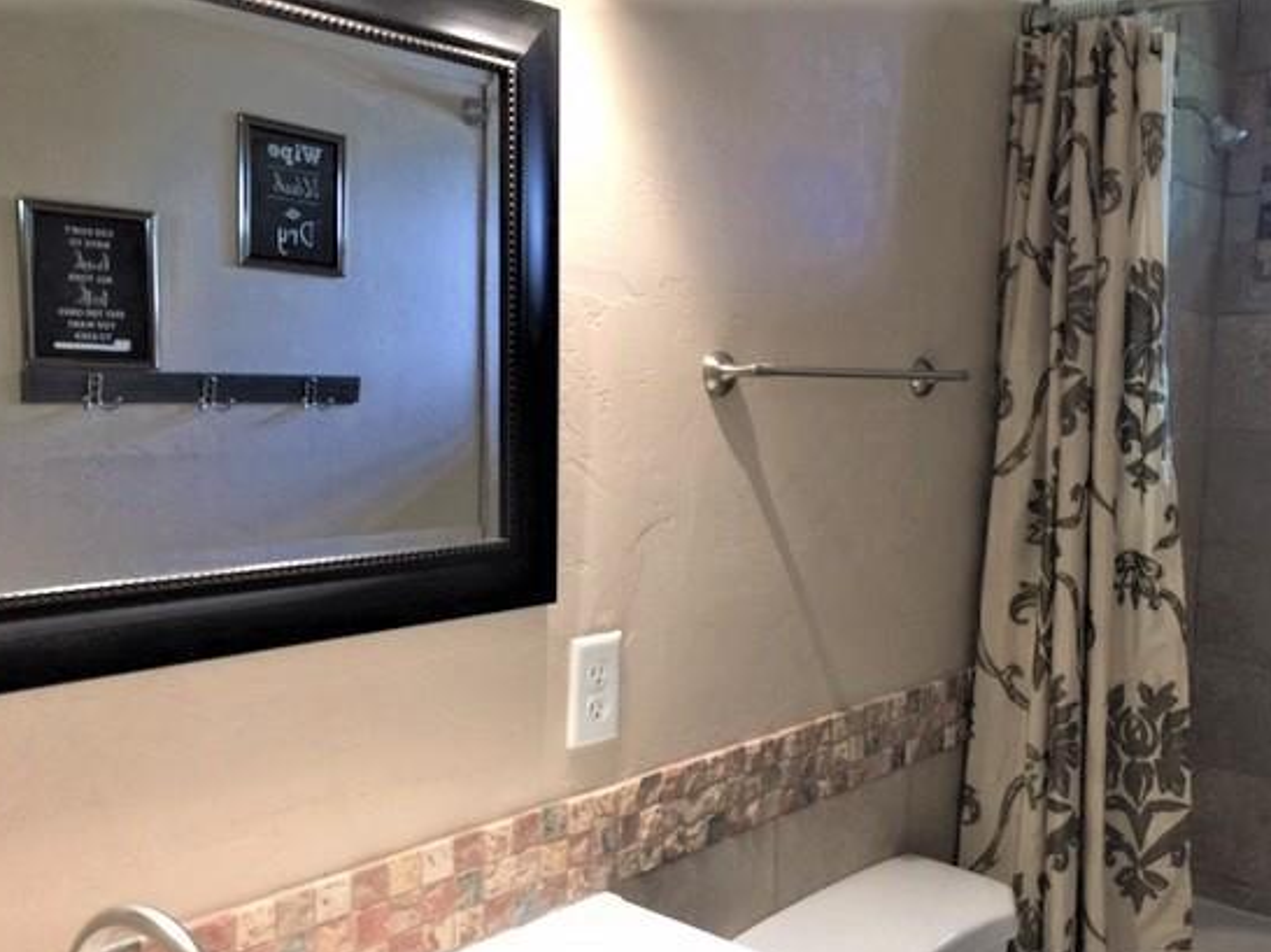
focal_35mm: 34
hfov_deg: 53.8
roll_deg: -2.2
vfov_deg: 41.6
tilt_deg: -7.9
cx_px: 715
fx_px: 1248
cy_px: 554
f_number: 2.2
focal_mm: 4.15
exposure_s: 1/15
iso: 32
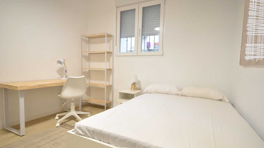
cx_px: 132
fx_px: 144
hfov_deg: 85.1
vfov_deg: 54.6
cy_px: 77
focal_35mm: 21
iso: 3200
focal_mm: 13
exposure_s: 1/40
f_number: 7.1
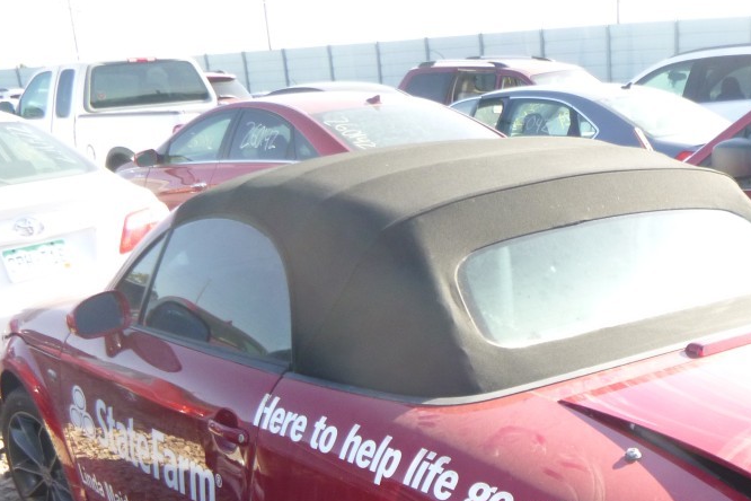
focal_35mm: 50
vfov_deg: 25.4
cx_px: 566
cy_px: 527
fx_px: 1043
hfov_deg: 38.5
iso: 100
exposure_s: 1/100
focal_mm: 4.5
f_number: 3.9
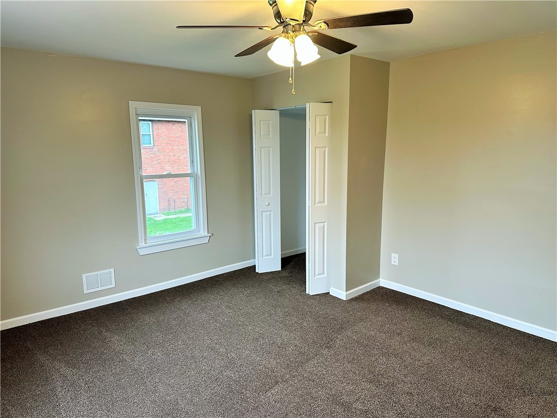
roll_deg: +1.0
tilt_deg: -9.2
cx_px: 278
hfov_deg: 71.6
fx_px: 386
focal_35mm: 24
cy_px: 209
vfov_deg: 56.8
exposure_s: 1/120
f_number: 1.78
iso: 200
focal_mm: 6.86
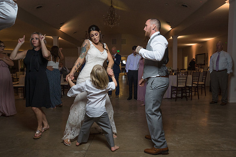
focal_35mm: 28
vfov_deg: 46.5
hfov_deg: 65.6
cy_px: 84
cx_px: 121
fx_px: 183
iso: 2000
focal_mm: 26
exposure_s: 1/200
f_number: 5.6
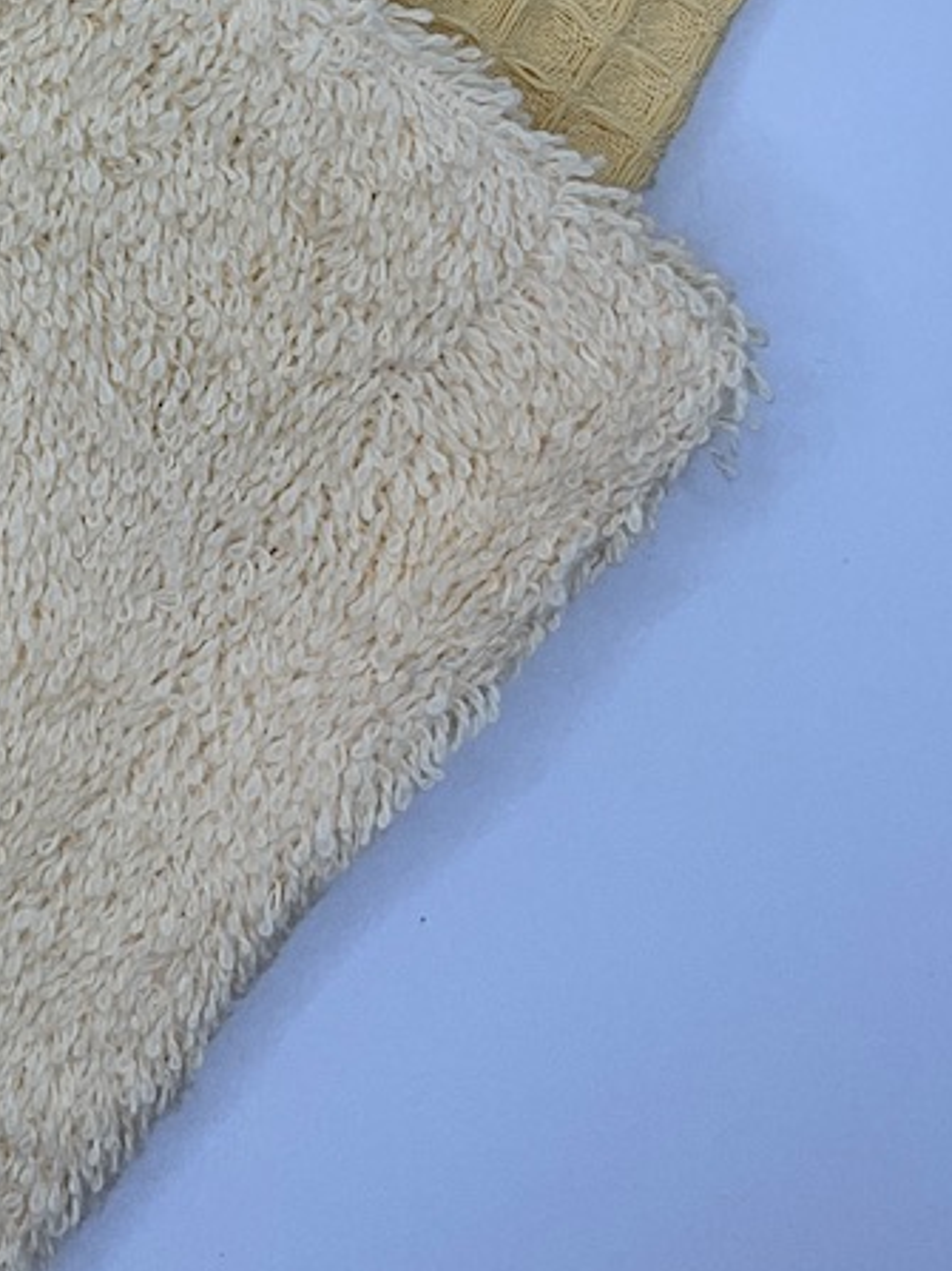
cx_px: -250
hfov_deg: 16.8
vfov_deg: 21.8
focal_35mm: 83
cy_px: -250
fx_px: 3045
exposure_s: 1/284
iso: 25
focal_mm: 3
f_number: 1.8
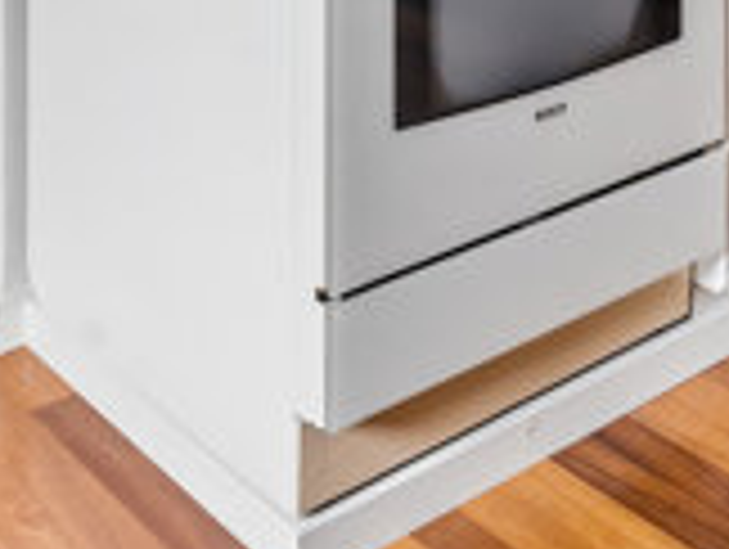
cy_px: -461
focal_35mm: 71
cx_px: 302
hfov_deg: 27.3
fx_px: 1497
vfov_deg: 16.9
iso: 250
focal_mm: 15
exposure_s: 1/5
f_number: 10
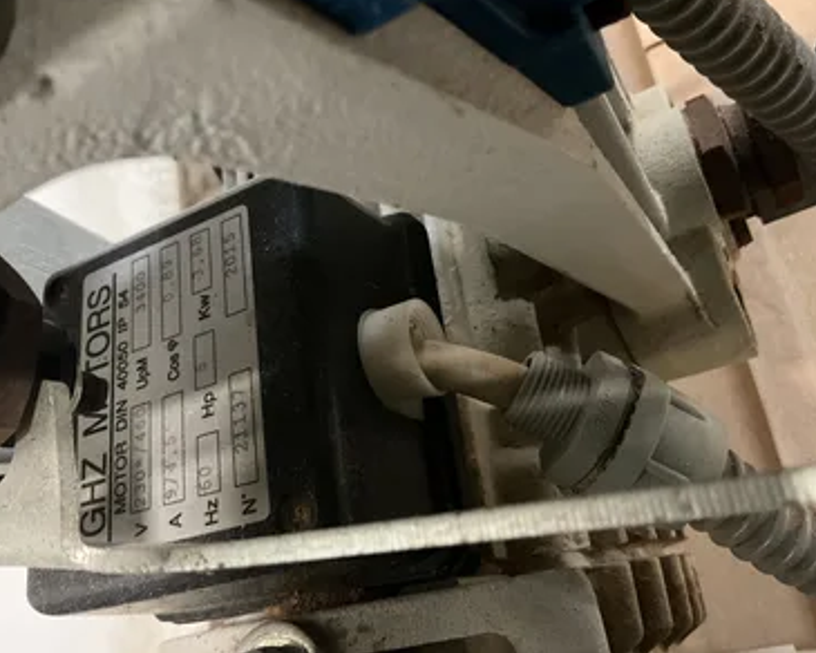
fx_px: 749
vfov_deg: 47.1
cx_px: 409
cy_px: 320
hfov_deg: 57.2
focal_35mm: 31
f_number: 1.8
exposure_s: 1/24
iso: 640
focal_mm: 3
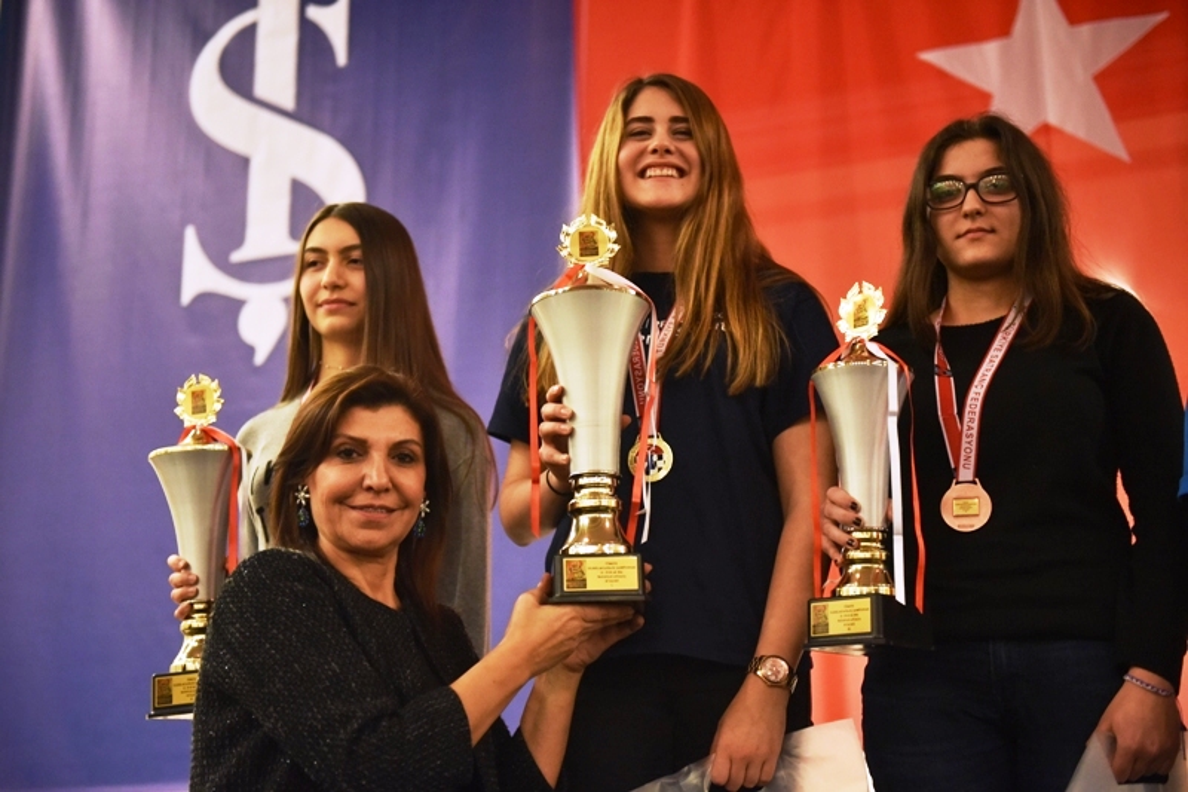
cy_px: 396
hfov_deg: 36.3
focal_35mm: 55
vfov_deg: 24.6
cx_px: 594
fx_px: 1815
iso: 5000
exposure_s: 1/125
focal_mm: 55
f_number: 2.8
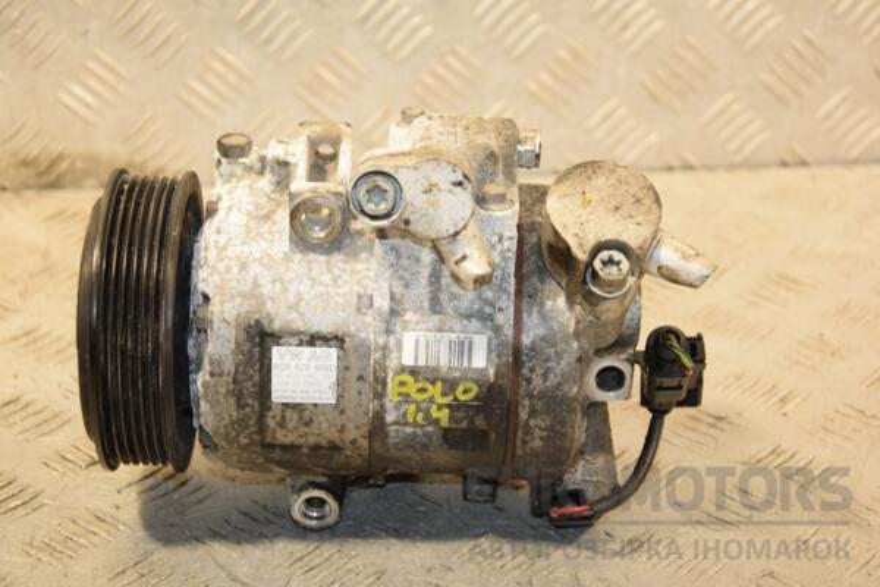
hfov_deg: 26.0
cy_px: 294
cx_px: 440
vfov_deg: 17.5
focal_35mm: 78
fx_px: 1907
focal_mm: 52
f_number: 5
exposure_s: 1/160
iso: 800
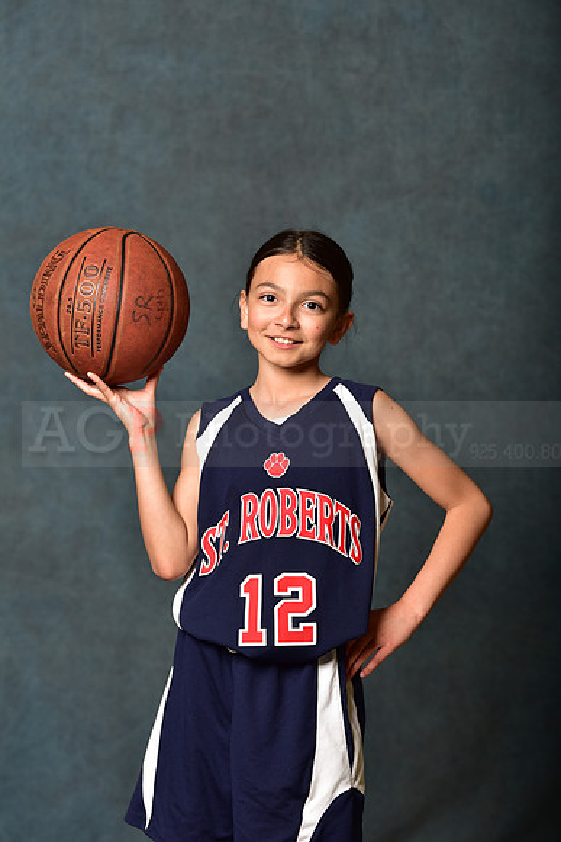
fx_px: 2616
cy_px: 421
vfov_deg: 18.3
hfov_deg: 12.2
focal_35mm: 112
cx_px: 280
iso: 250
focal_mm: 112
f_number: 4.5
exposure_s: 1/250
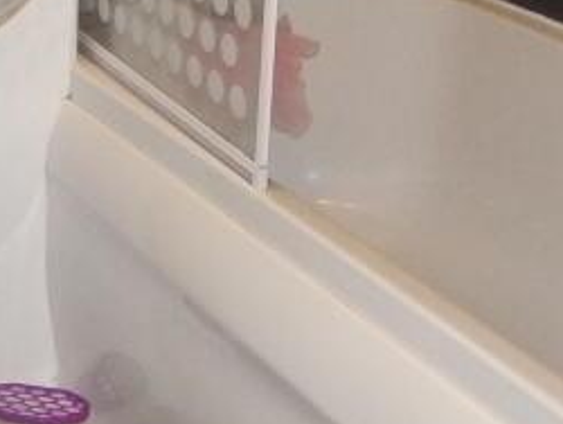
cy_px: 52
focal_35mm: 90
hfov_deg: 21.0
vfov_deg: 16.3
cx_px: -11
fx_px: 1465
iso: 800
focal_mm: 4
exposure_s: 1/30
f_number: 3.4
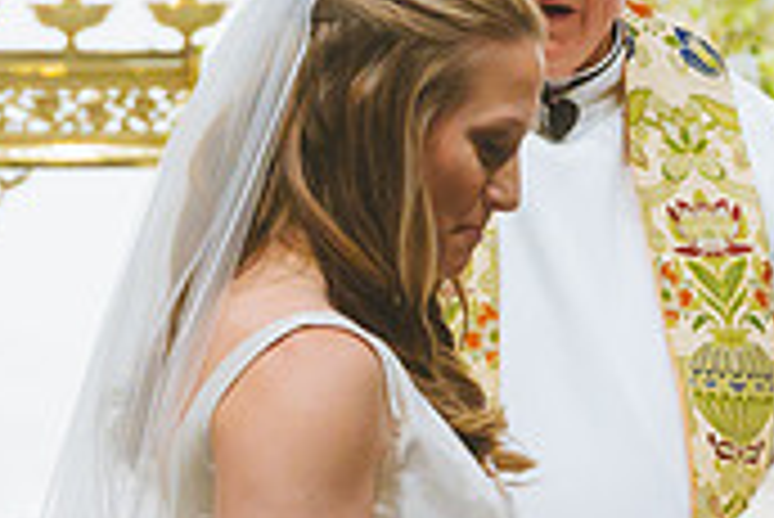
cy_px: 841
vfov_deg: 1.4
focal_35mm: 983
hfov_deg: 2.1
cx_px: 655
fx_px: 21152
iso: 2500
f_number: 2.8
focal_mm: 200
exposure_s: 1/125
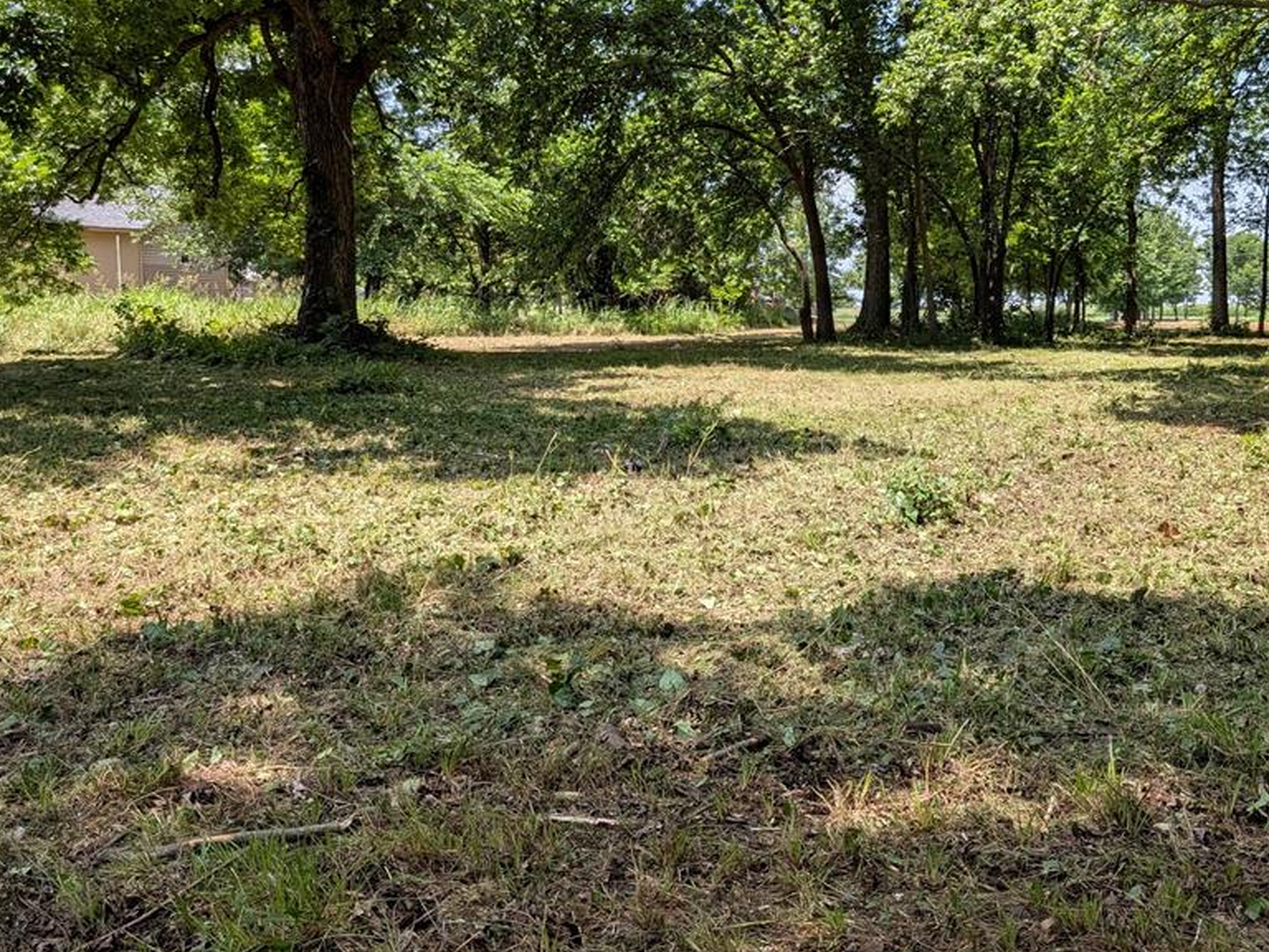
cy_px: 415
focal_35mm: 32
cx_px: 706
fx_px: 1173
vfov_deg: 44.1
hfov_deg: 56.7
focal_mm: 4.53
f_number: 1.7
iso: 30
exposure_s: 1/685
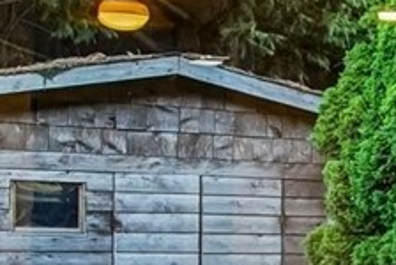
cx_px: 1095
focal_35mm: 121
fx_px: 1333
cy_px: 287
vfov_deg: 11.2
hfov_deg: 11.7
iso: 1600
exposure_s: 1/40
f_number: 8
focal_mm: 16
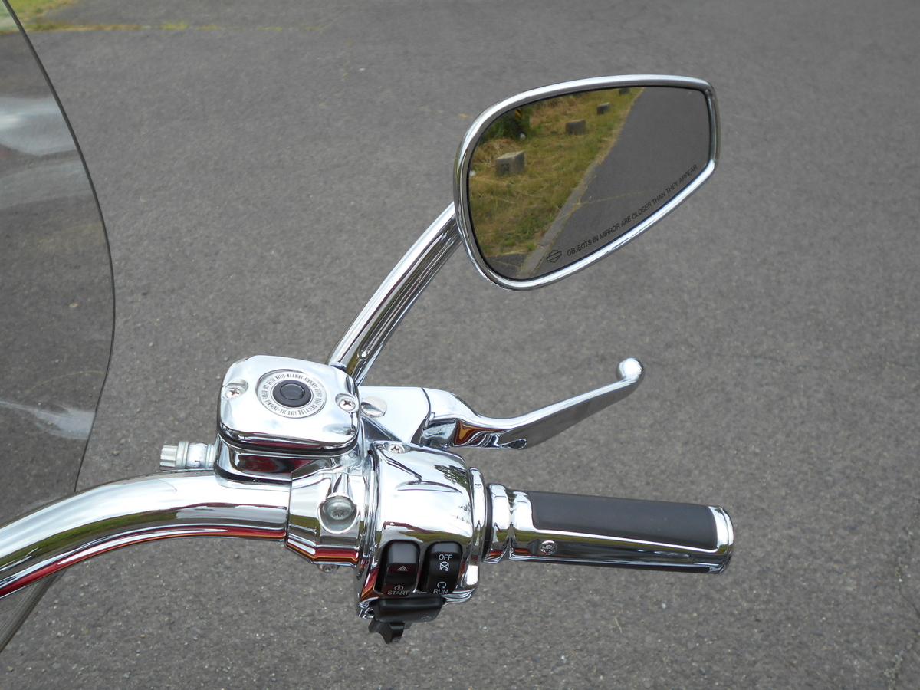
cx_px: 460
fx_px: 1037
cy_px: 345
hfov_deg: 47.9
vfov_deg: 36.8
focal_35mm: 39
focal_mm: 6.7
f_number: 3.9
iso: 80
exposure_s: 1/400
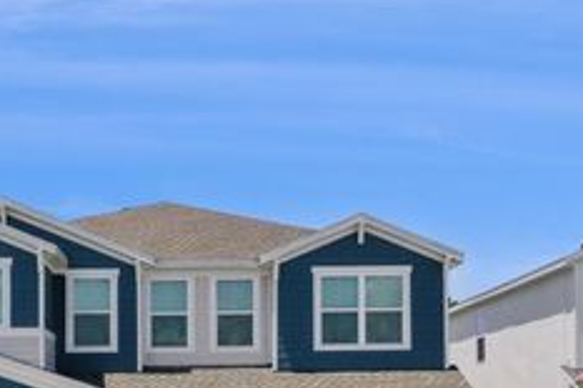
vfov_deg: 21.6
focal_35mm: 60
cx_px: 163
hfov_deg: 32.9
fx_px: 971
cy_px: 409
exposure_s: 1/200
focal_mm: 10.3
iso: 100
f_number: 11
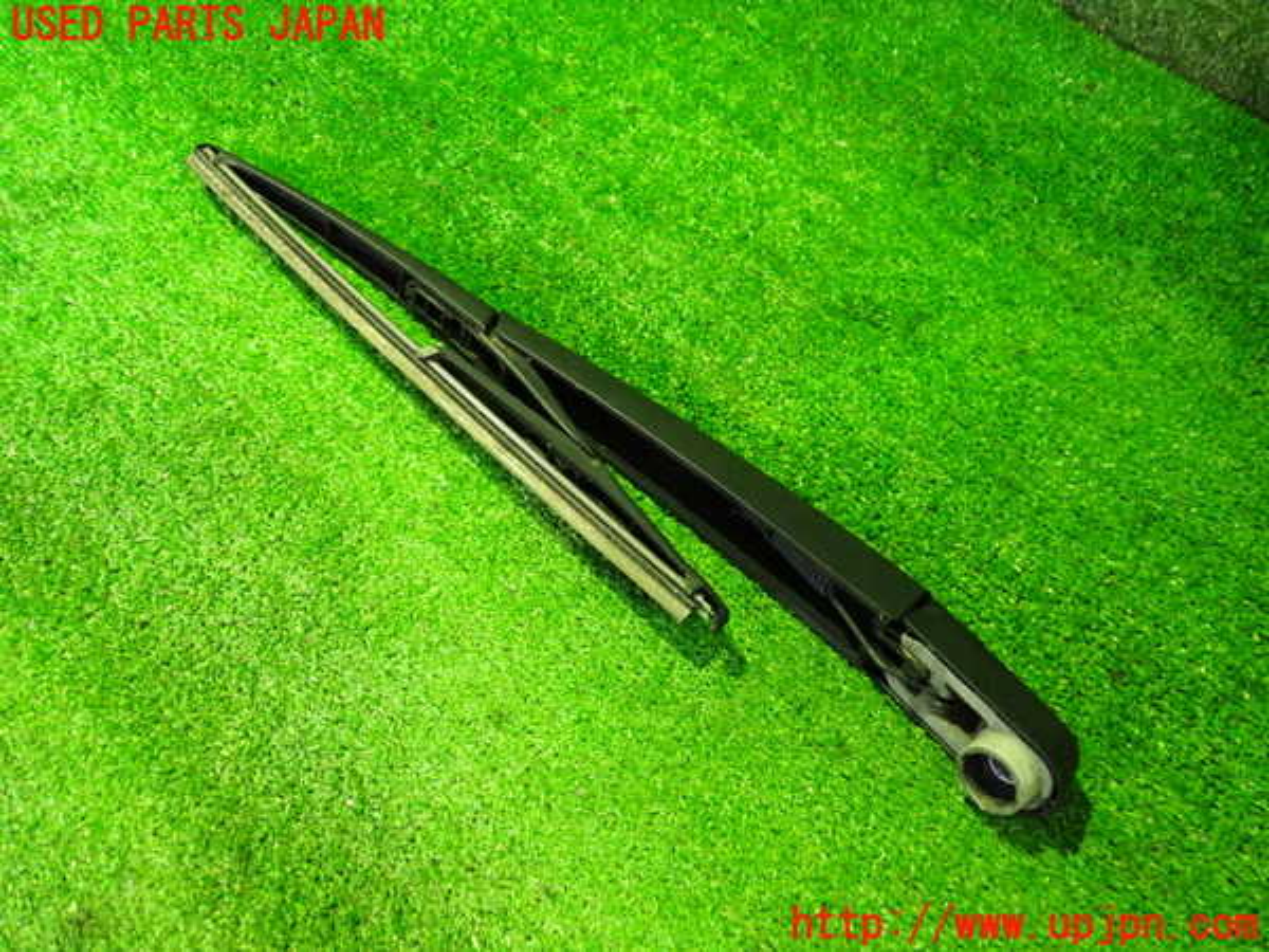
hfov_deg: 60.0
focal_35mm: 30
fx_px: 1100
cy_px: 476
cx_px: 634
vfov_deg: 46.8
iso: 1000
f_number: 2.3
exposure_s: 1/25
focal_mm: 5.4
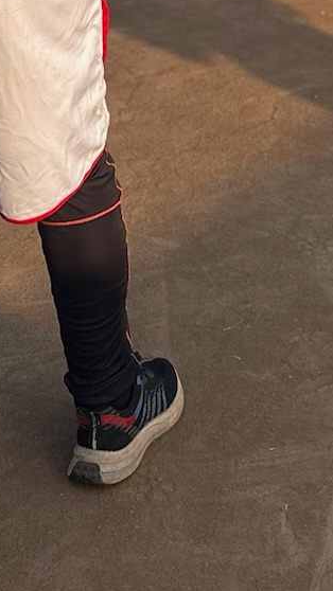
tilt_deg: -3.2
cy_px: -406
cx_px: 340
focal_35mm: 96
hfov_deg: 12.5
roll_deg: +0.7
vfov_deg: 18.4
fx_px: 1507
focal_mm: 6.86
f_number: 1.78
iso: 80
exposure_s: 1/1721
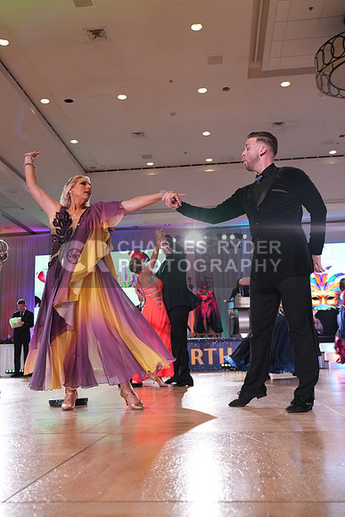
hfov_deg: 38.9
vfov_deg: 55.8
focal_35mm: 34
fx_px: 488
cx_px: 172
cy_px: 258
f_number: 4
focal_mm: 34
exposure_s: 1/500
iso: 2500
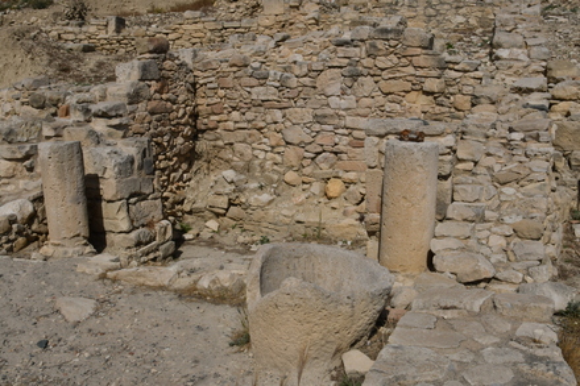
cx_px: 290
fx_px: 580
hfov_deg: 53.1
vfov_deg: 36.8
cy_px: 193
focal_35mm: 36
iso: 200
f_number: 22
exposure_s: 1/320
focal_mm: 24
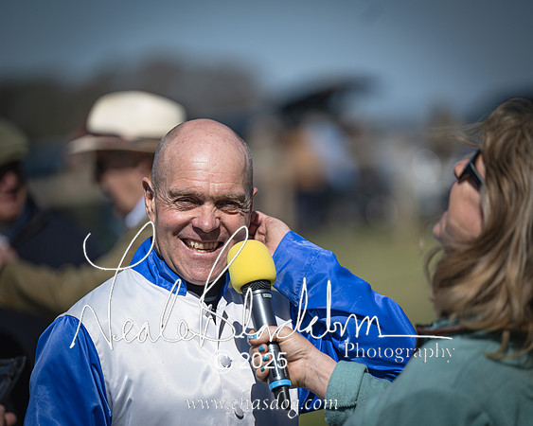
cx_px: 266
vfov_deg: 7.8
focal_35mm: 197
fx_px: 3108
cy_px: 213
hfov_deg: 9.8
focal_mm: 175
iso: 64
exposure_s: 1/2000
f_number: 2.8
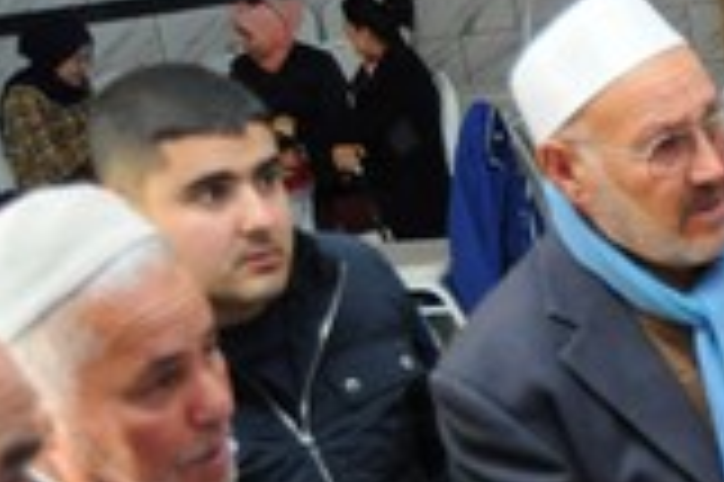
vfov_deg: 12.3
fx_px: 2150
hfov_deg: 16.8
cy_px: 669
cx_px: 1183
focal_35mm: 107
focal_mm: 18
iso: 800
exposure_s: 1/30
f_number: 3.5
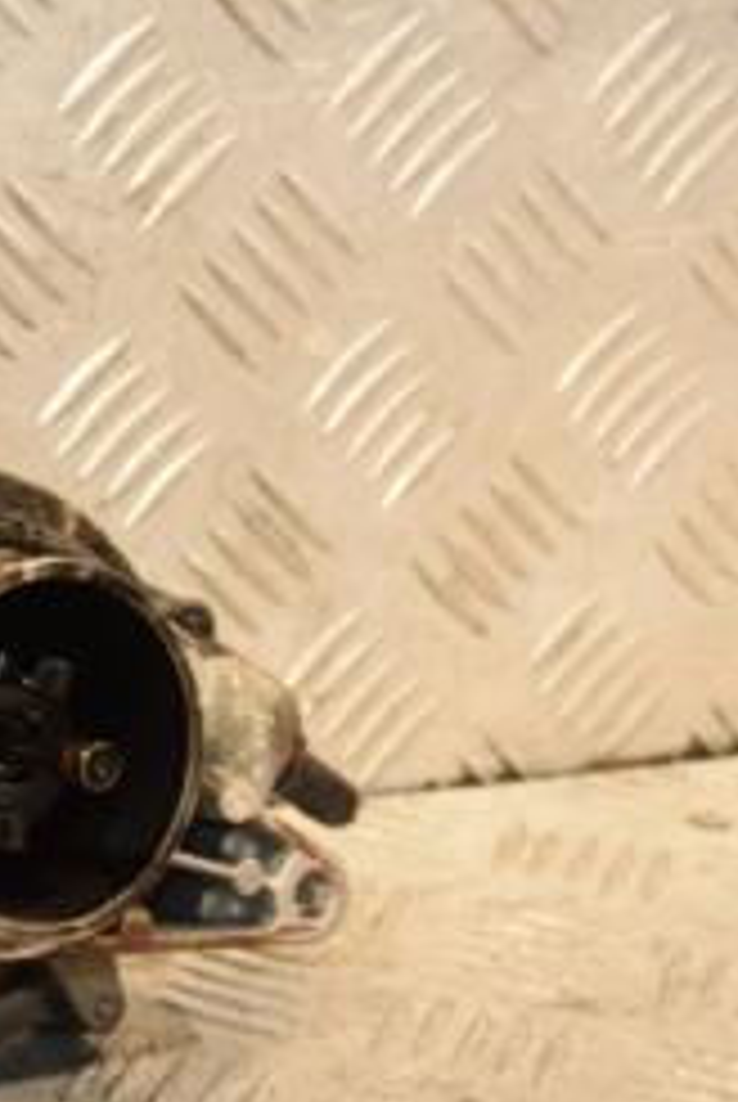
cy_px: 643
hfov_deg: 12.2
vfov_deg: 18.6
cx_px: -176
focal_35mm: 110
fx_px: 3373
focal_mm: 30
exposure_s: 1/200
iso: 800
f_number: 5
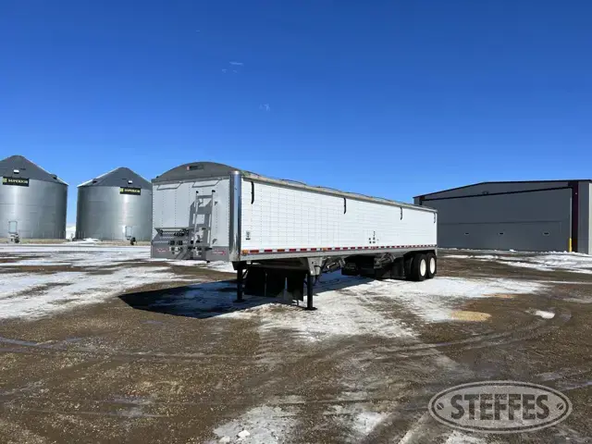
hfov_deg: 67.3
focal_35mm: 26
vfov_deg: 53.1
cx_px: 296
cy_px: 222
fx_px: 445
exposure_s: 1/11364
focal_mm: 5.7
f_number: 1.5
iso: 50
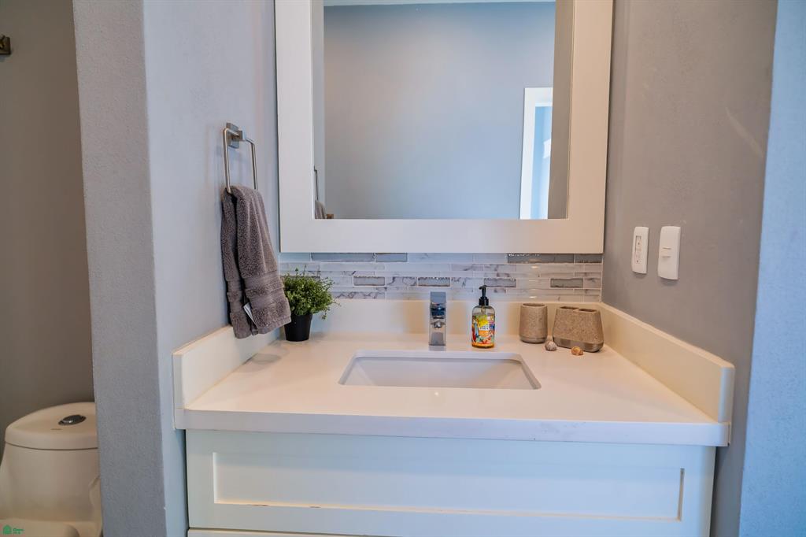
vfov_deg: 61.9
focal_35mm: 20
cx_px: 403
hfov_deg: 84.0
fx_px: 448
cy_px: 268
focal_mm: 20
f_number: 4.5
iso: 400
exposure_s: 1/60
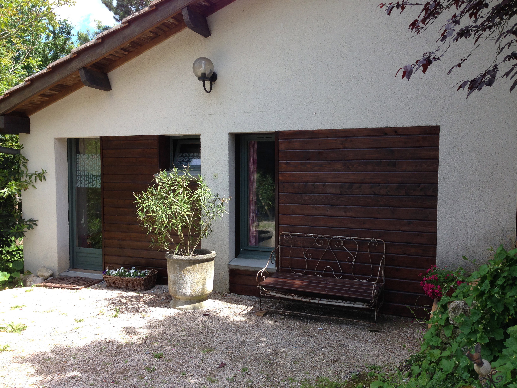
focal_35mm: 33
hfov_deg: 55.4
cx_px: 258
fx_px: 493
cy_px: 194
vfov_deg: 42.9
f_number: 2.4
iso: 50
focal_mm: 4.12
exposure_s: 1/493
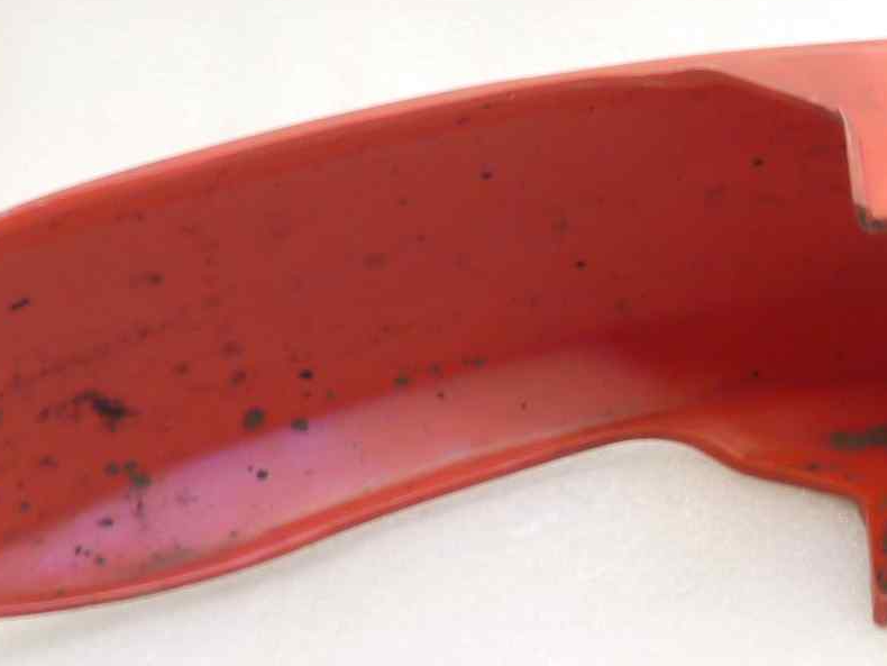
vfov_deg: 18.2
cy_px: 396
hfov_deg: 21.5
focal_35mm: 81
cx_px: 1189
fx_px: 2076
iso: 80
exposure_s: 1/8
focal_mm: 4.1
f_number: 3.3
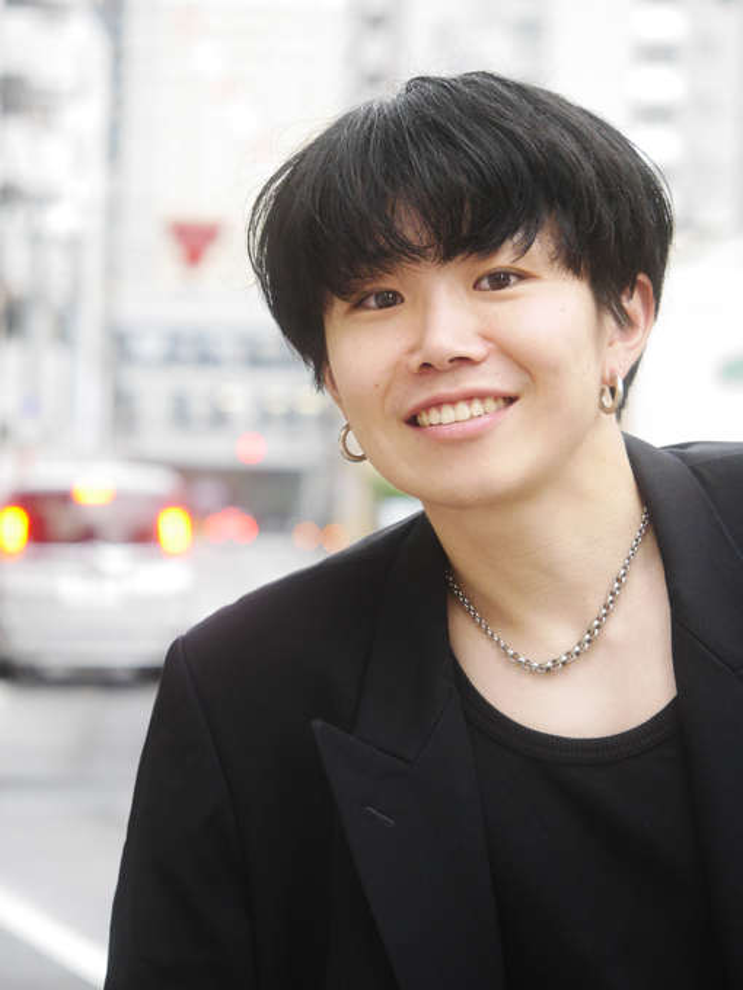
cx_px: 372
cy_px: 495
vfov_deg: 13.0
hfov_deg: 9.8
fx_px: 4350
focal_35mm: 152
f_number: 4.8
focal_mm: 76
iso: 2000
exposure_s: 1/160
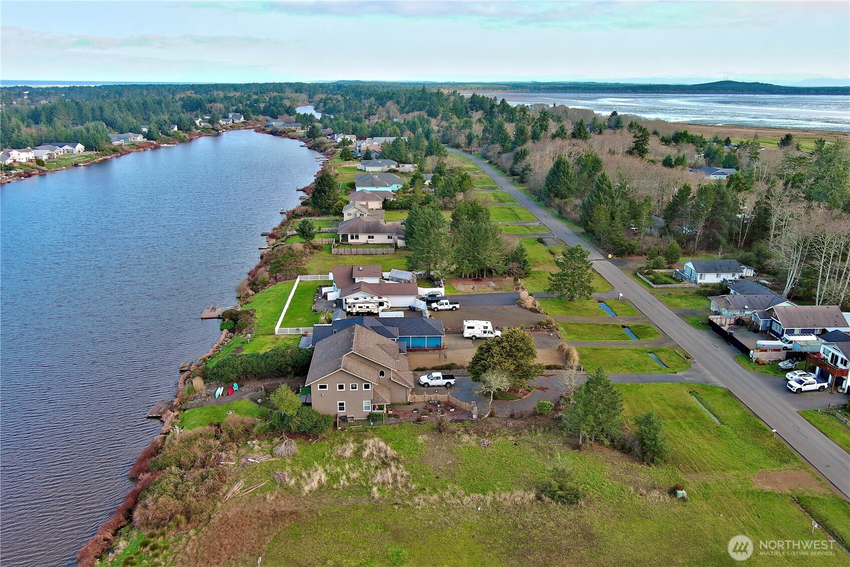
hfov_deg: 63.7
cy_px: 284
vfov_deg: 45.0
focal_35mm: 29
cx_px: 425
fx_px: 685
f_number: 2.8
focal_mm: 10.57
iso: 100
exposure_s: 1/357
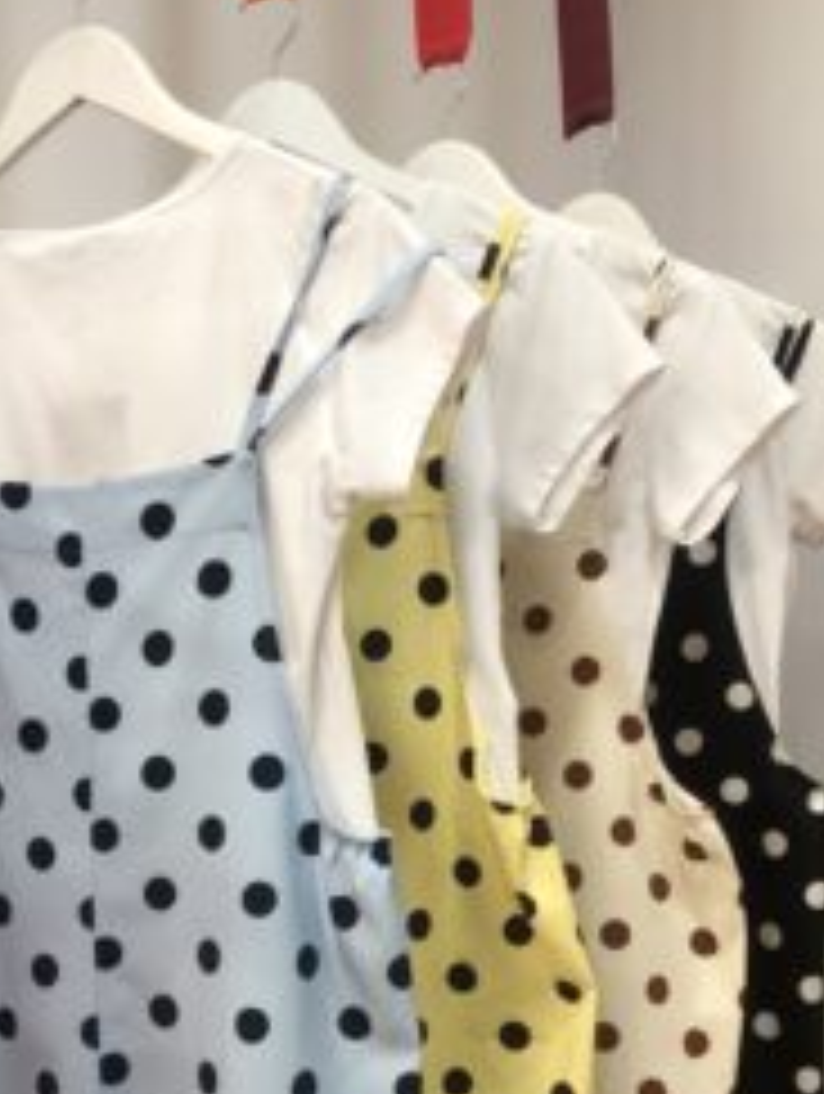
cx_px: 239
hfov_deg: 31.2
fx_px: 1456
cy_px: 842
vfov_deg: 39.9
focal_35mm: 46
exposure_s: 1/24
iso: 32
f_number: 1.8
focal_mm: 3.99
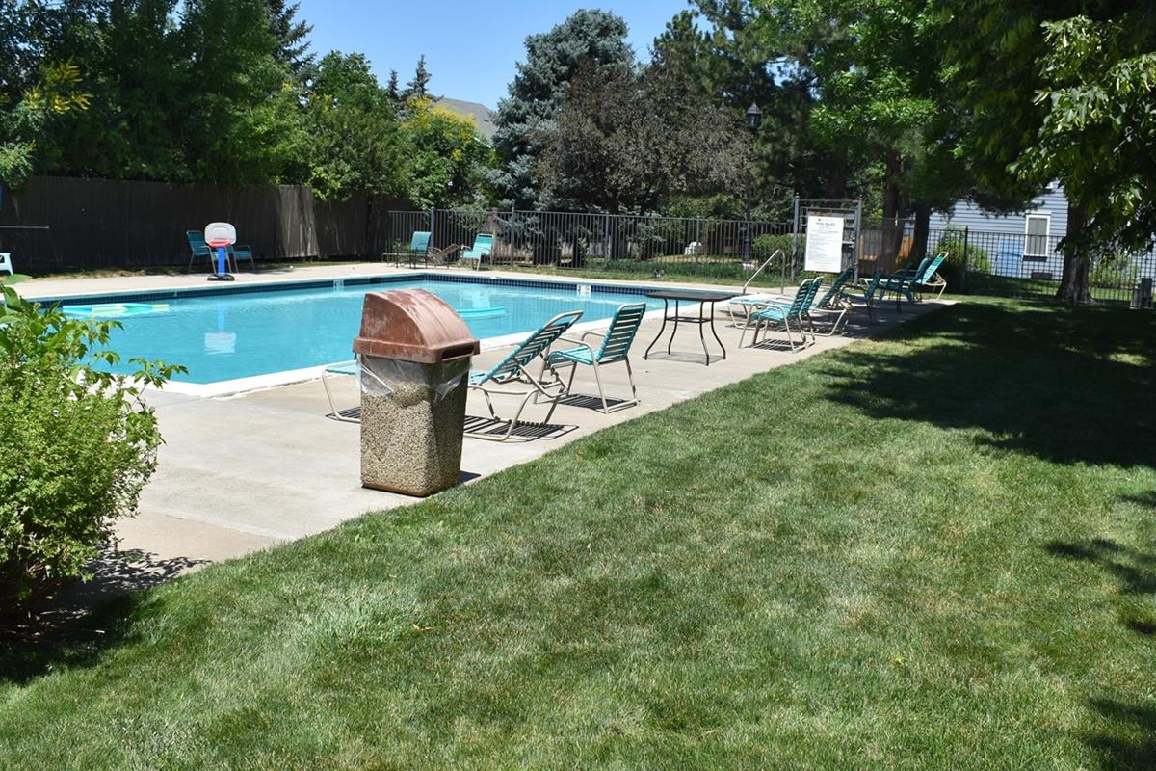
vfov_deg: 36.9
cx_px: 587
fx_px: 1156
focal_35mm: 36
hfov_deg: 53.1
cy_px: 366
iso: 100
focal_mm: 18
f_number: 8
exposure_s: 1/250
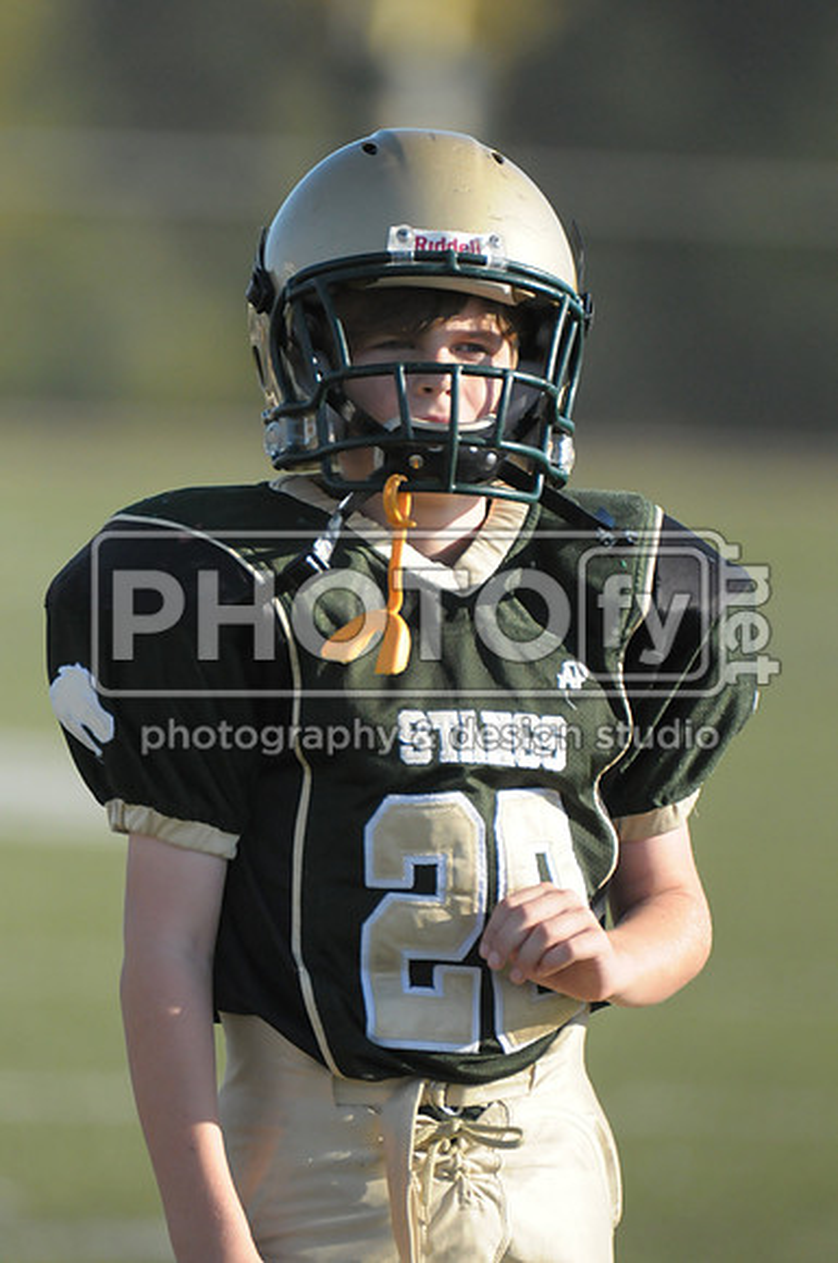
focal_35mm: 600
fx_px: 21011
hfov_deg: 2.3
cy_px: 632
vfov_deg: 3.4
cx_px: 419
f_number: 4
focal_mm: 400
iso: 1600
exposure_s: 1/5000
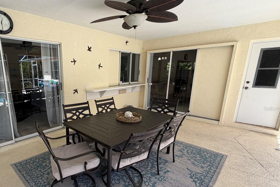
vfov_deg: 61.6
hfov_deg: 81.3
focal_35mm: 20
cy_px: 109
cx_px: 94
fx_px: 156
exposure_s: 1/192
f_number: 2.2
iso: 40
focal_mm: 2.22
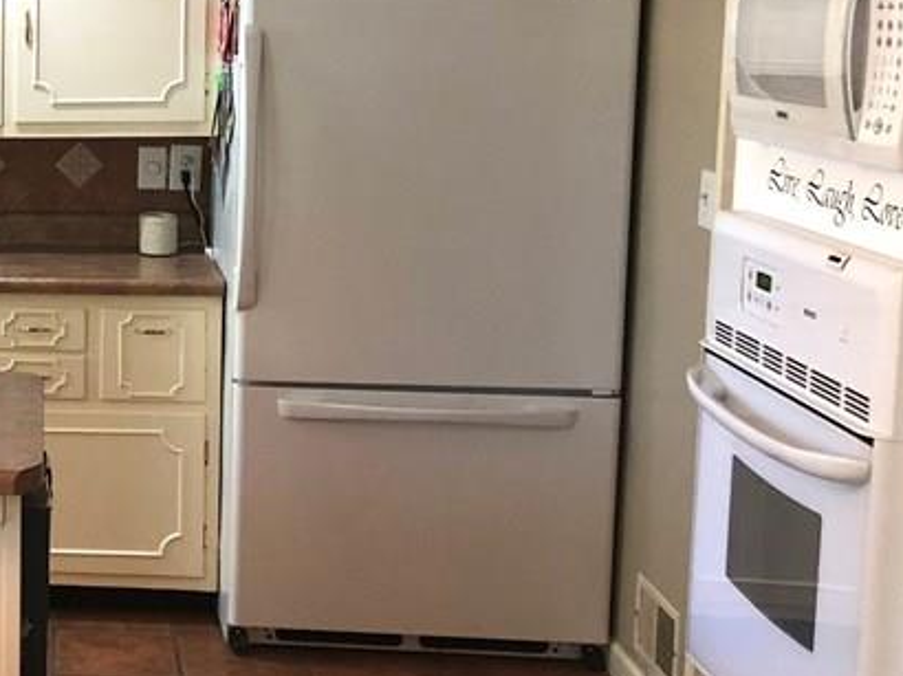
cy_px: 231
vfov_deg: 20.9
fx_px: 1825
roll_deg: +0.4
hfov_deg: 24.9
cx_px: -200
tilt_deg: -6.5
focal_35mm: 70
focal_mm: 4
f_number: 1.8
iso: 40
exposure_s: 1/20
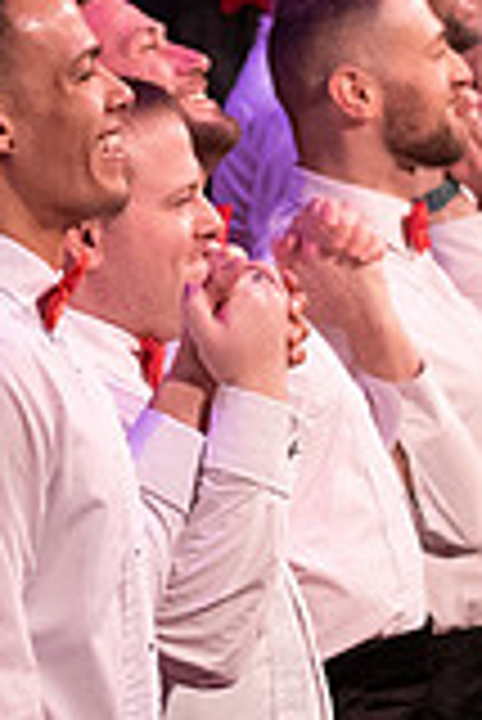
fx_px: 7855
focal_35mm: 392
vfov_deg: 5.3
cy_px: 307
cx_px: 645
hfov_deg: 3.5
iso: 1600
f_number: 2.8
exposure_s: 1/500
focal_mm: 70
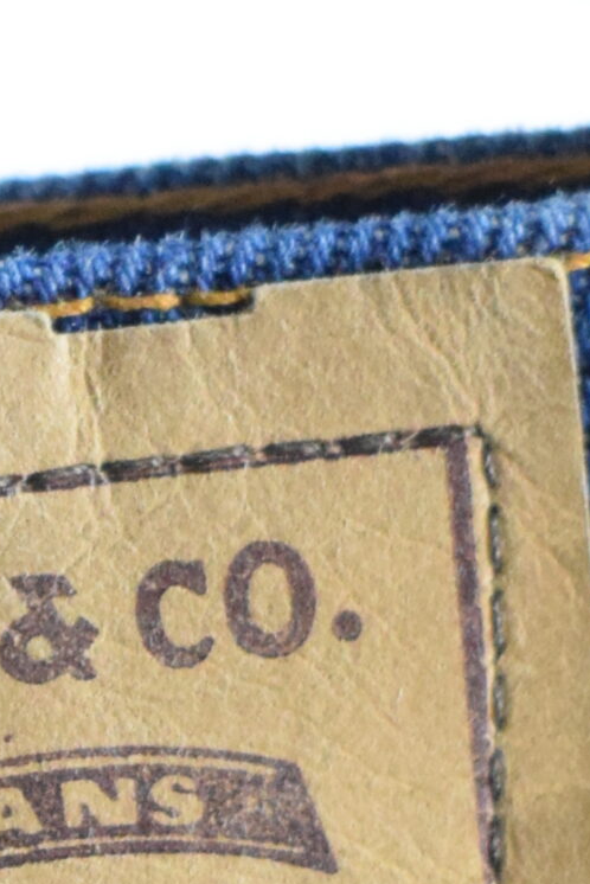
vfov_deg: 7.3
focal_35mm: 282
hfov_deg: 4.9
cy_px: 1023
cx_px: -256
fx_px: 6918
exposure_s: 1/250
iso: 3200
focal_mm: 35
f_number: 5.6
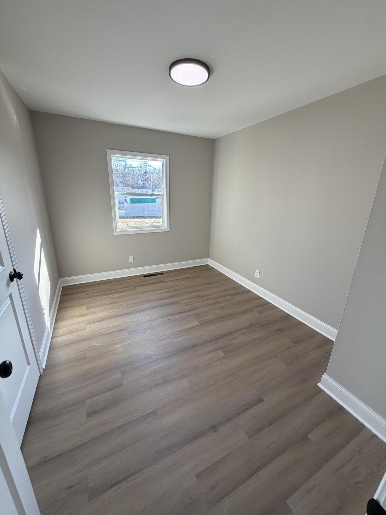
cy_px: 258
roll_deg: -1.0
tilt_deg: -17.2
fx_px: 208
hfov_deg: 85.7
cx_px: 193
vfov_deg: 102.1
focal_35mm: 14
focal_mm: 2.22
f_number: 2.2
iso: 125
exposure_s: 1/120
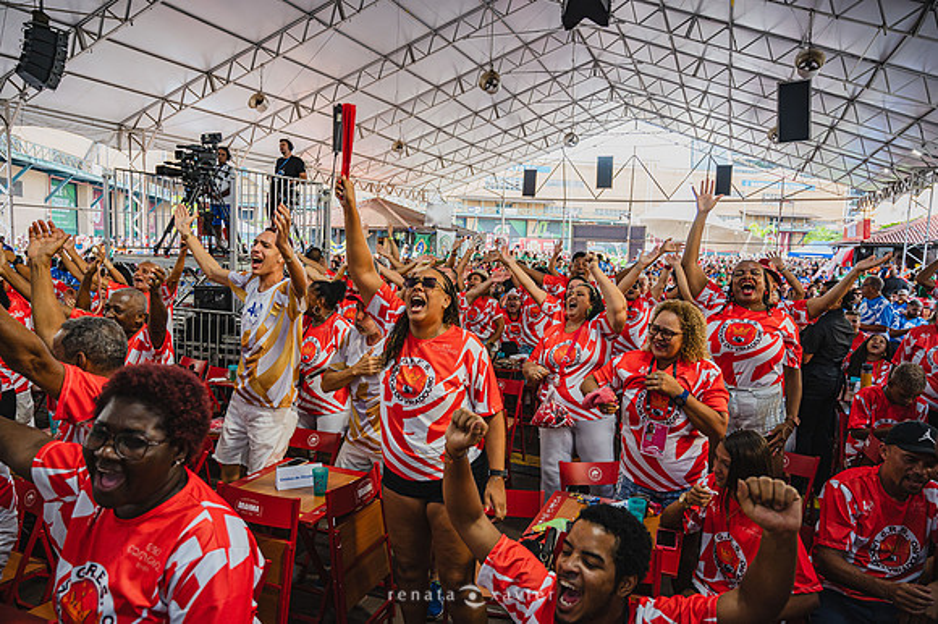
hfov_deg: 73.8
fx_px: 625
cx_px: 469
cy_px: 312
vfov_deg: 53.1
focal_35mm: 24
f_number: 4
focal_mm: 24
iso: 1000
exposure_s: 1/320
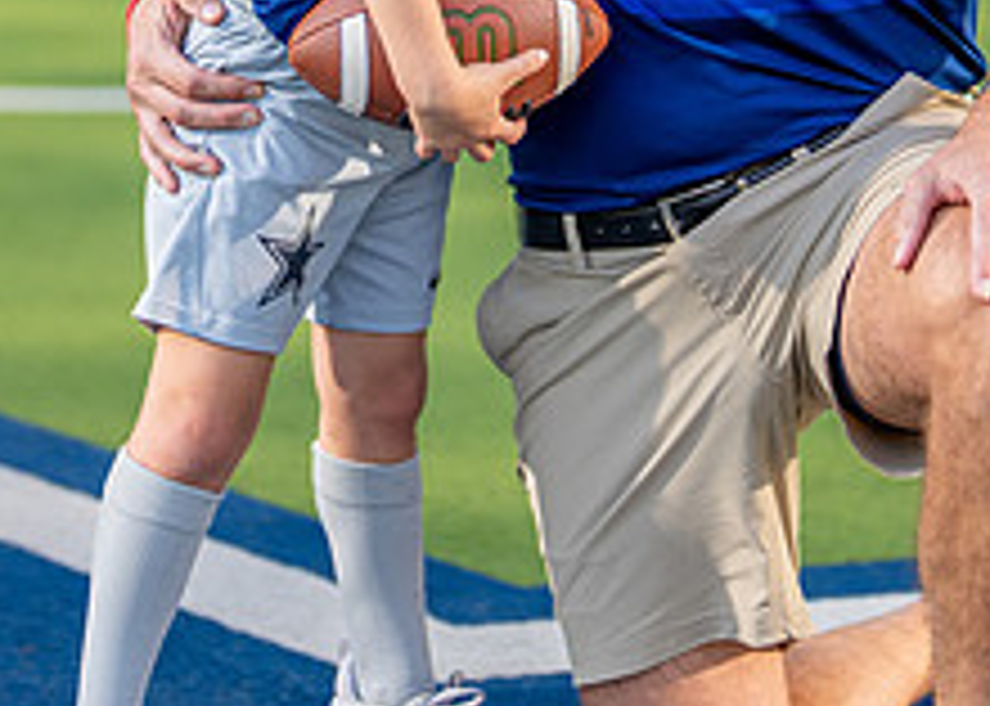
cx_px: 641
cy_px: -255
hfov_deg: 12.0
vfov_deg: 8.4
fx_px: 4722
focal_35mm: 168
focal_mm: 50
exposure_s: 1/4000
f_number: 1.2
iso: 125
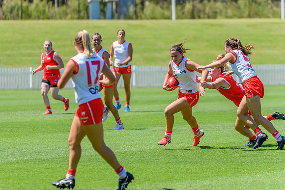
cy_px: 90
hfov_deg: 5.3
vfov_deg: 3.5
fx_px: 3080
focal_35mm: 389
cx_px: 135
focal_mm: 350
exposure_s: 1/2000
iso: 800
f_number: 7.1
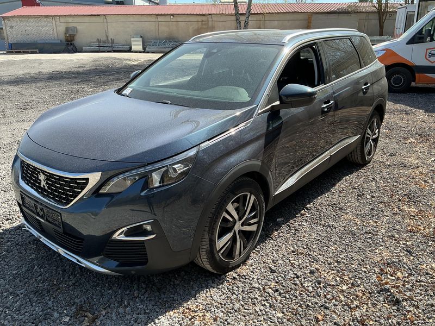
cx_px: 218
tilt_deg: -16.1
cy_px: 163
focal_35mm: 29
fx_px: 364
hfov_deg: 61.7
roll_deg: +1.2
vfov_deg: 48.2
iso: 25
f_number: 1.8
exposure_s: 1/580
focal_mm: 3
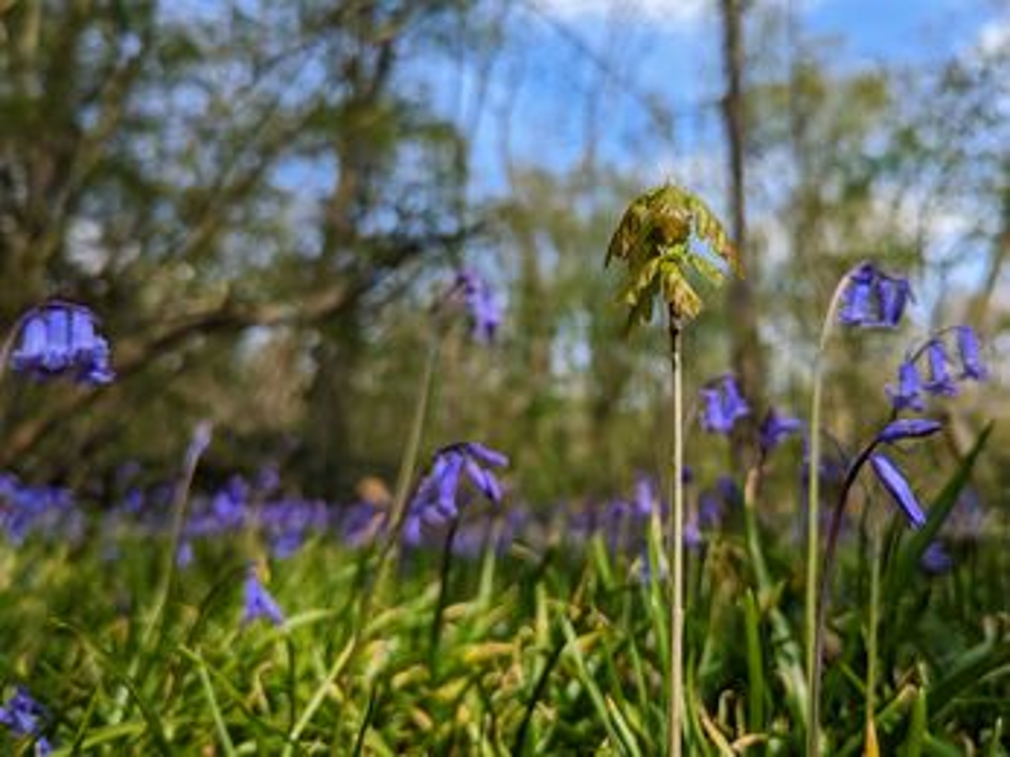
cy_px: 378
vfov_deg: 56.8
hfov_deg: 71.6
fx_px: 700
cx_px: 505
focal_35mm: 24
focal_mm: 6.81
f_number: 1.85
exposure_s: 1/1230
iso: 46
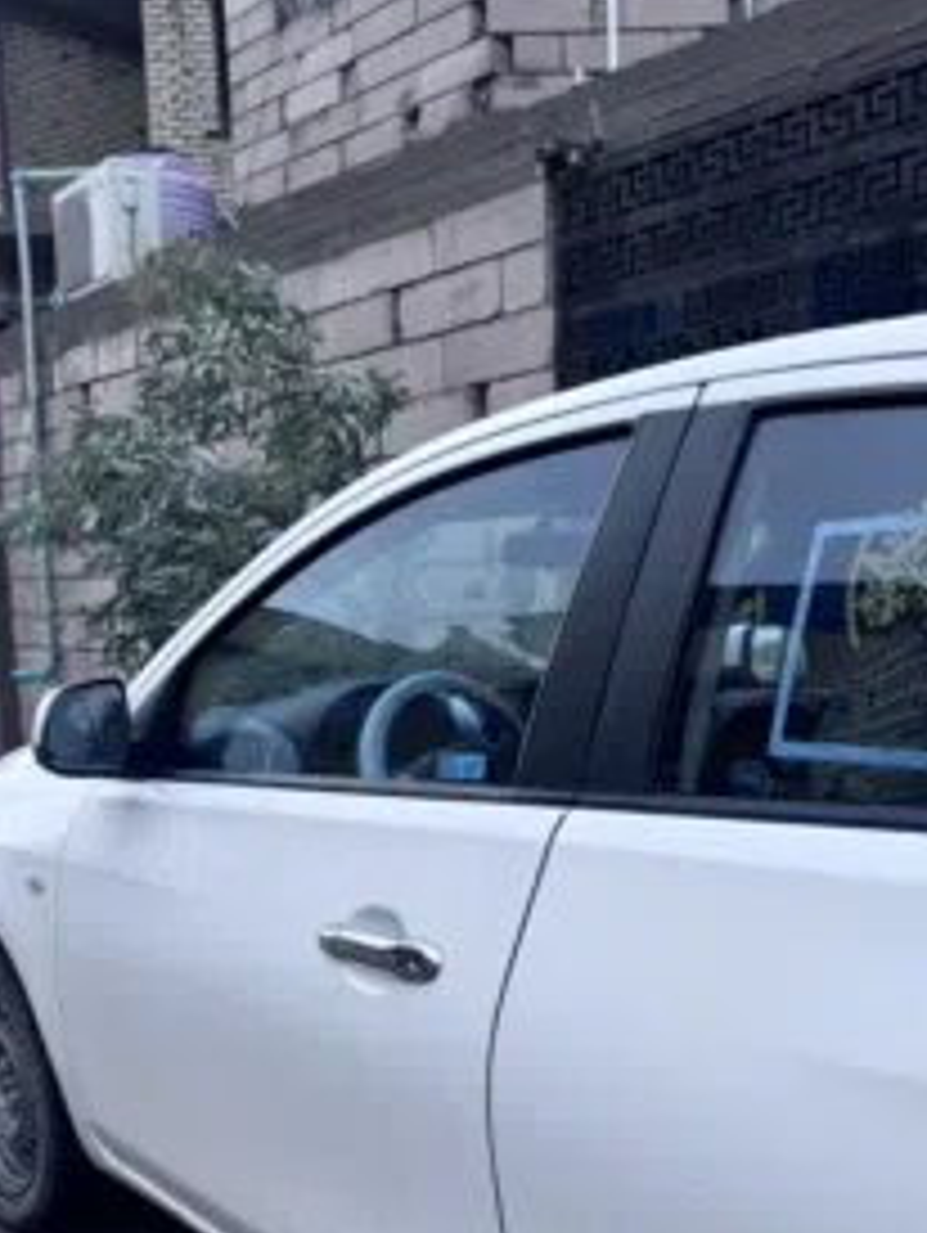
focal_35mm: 35
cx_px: 454
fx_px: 1248
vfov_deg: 52.0
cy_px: 778
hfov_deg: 40.8
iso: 80
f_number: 1.78
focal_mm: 6.76
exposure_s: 1/678
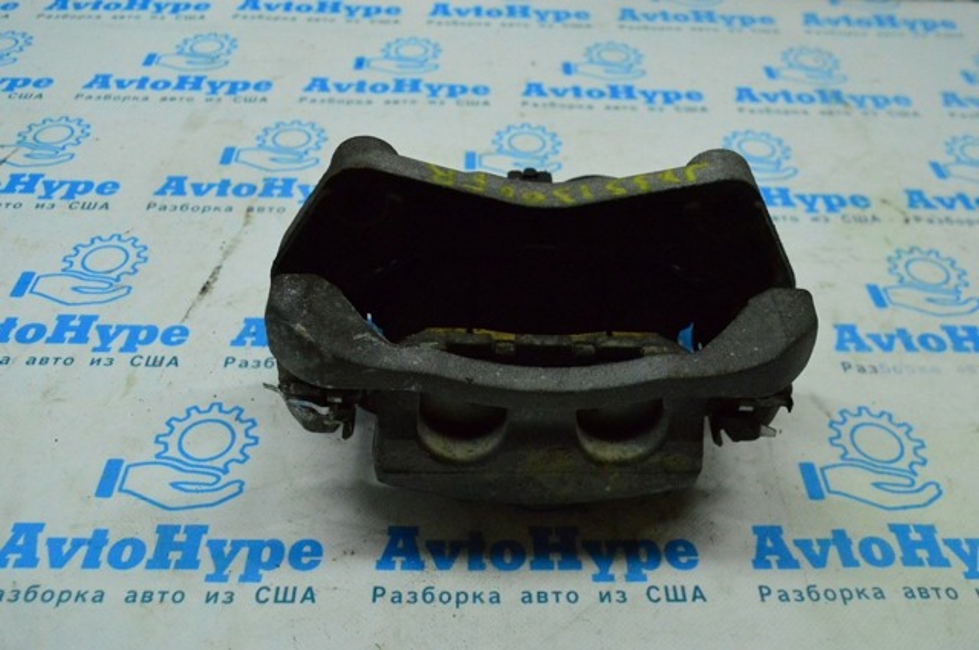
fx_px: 937
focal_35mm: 34
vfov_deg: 38.3
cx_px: 490
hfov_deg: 55.2
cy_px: 325
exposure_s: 1/800
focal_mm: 23
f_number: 6.3
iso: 6400
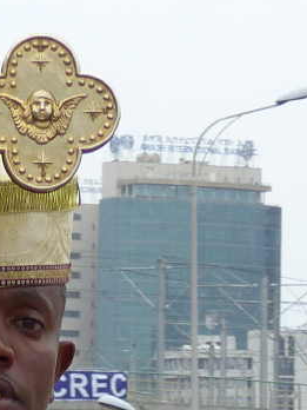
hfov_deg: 5.3
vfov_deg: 7.1
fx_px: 3299
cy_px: 415
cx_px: -40
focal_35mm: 279
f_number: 4
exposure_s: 1/640
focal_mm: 17.4
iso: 100
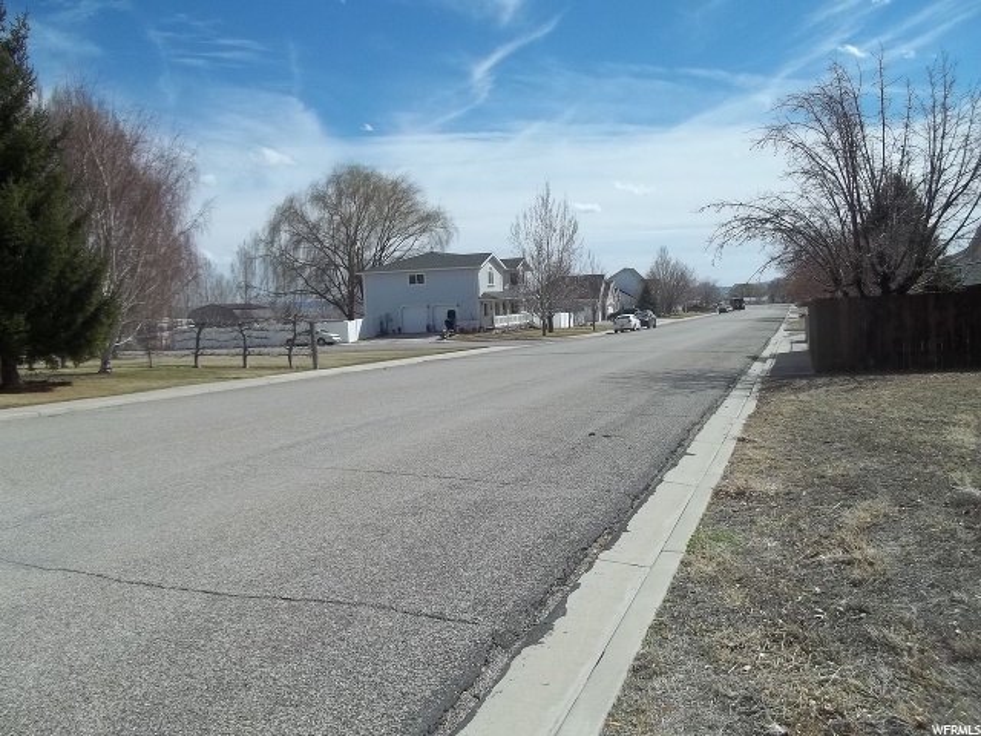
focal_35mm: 32
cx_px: 490
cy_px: 368
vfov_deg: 44.2
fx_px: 907
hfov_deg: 56.8
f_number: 8.8
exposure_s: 1/250
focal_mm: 5.7
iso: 64
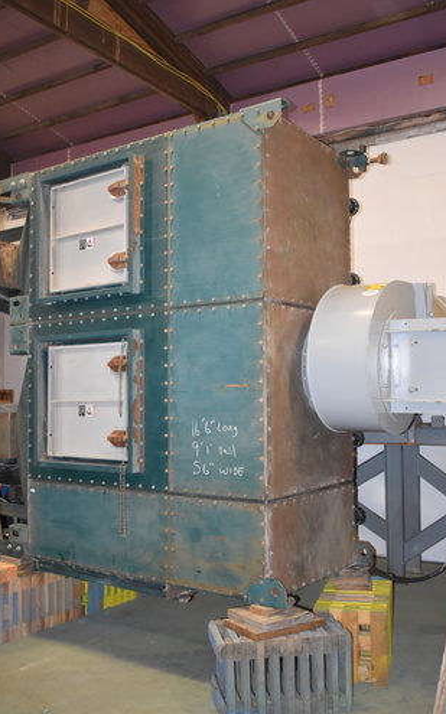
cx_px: 236
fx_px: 691
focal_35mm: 36
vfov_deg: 54.7
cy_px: 359
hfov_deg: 35.7
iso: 1400
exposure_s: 1/125
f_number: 3.8
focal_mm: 23
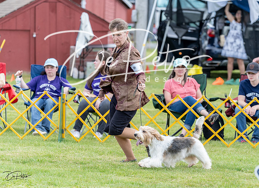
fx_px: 1396
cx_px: 147
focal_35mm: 189
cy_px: 106
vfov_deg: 7.7
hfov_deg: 10.6
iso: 400
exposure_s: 1/640
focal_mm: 154
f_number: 4
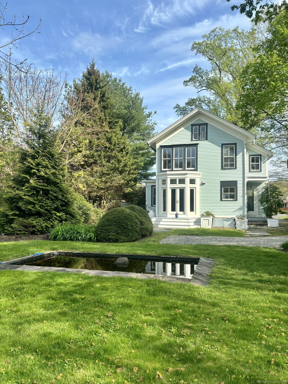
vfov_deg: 67.3
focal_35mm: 26
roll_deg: -0.6
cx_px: 144
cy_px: 192
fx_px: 288
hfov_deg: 53.1
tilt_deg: +2.9
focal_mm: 5.96
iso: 50
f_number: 1.6
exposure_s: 1/1876
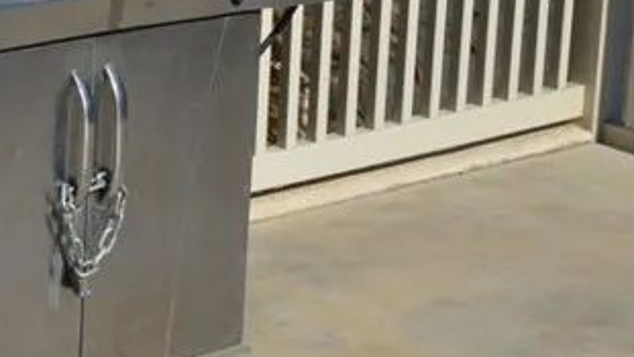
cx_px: -53
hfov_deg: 16.8
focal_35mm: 124
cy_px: 27
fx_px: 2085
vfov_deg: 9.7
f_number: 9
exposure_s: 1/320
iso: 100
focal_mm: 24
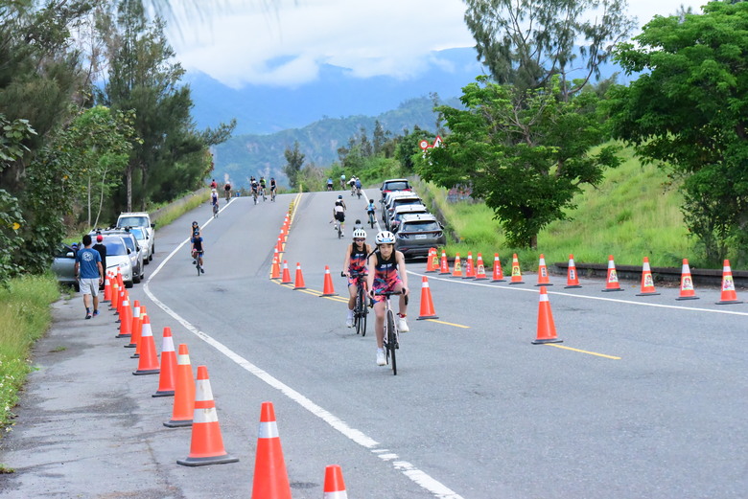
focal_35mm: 120
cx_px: 374
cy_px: 250
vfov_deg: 11.4
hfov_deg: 17.1
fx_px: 2495
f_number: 13
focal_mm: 120
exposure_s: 1/2500
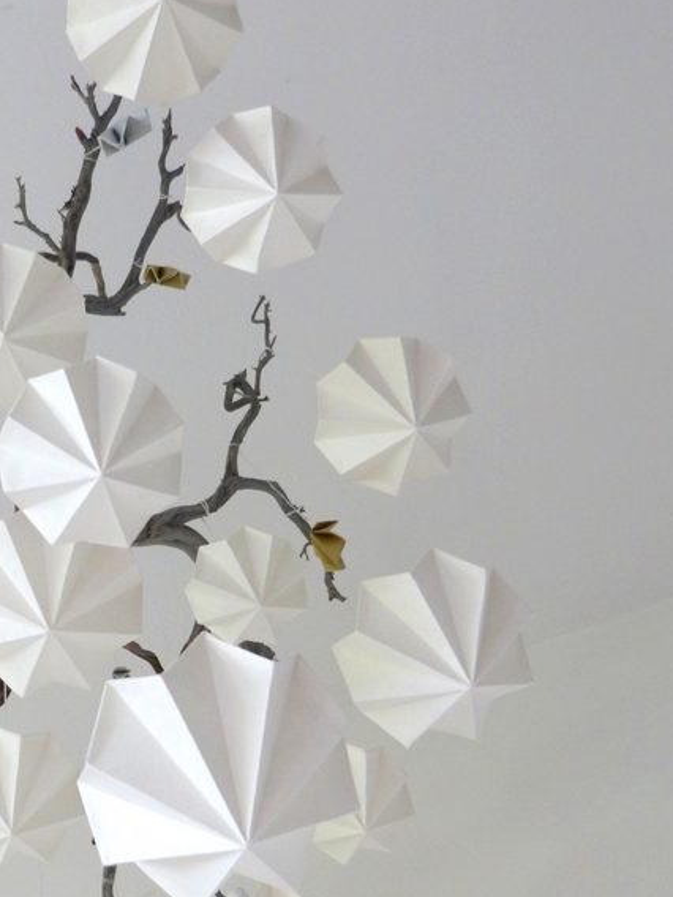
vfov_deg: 42.5
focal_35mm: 44
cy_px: 580
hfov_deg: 32.0
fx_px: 1141
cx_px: 137
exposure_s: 1/60
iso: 160
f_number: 2.8
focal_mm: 4.5
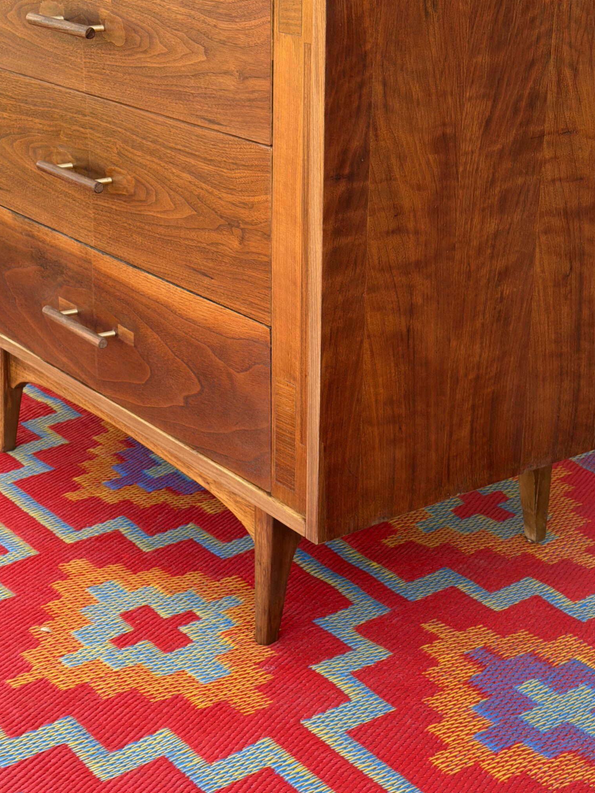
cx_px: 280
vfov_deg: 31.6
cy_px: 332
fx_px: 1398
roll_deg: -3.8
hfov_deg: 24.0
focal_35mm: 61
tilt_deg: -17.3
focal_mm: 6.76
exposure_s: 1/149
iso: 80
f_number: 1.78
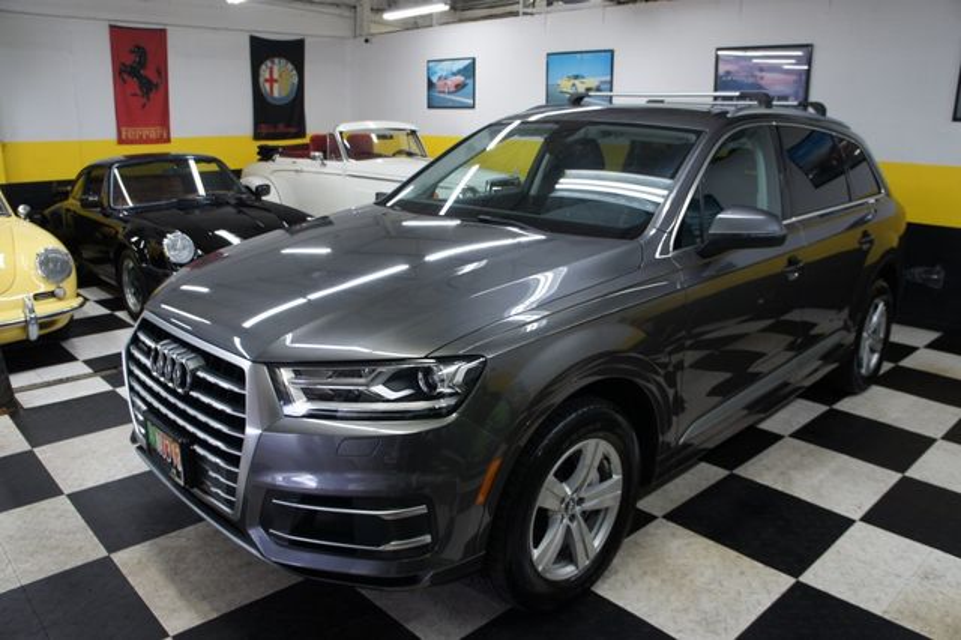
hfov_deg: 67.4
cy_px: 320
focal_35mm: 27
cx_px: 480
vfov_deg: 47.9
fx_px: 720
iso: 200
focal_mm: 18
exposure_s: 1/30
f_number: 3.5
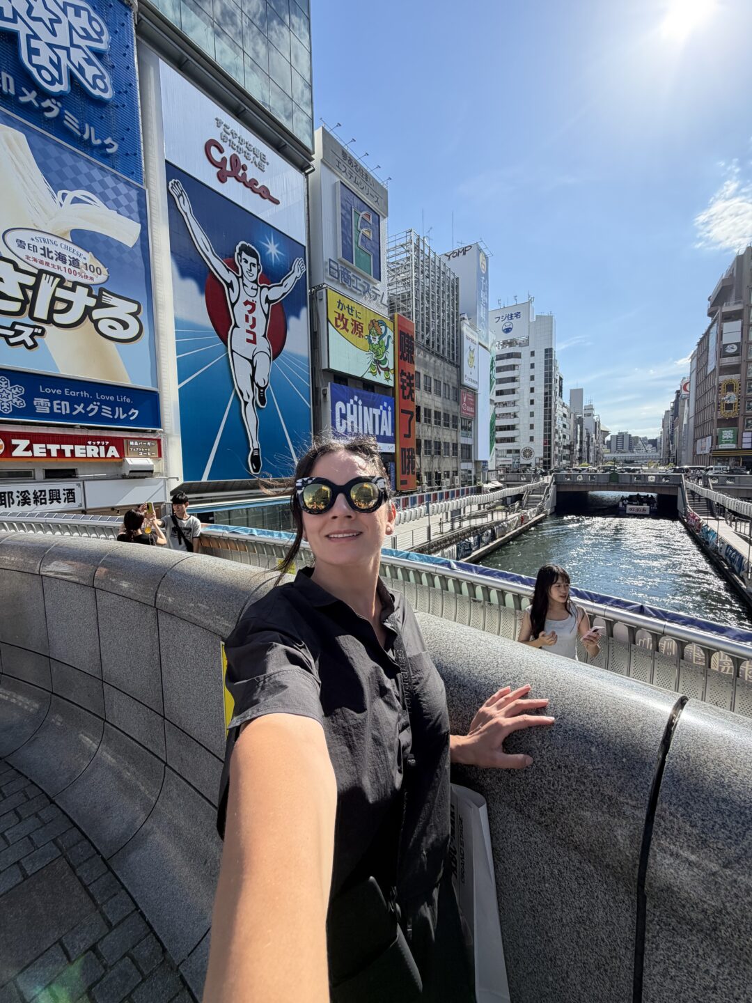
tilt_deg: -2.3
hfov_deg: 85.7
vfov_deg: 102.1
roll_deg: +1.2
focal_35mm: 14
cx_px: 376
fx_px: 406
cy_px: 502
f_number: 2.2
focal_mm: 2.22
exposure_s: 1/770
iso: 32
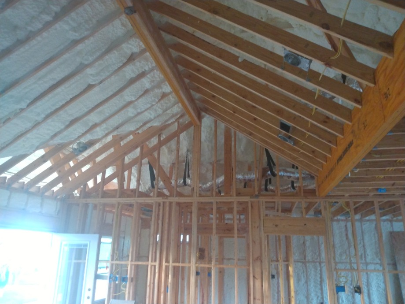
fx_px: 234
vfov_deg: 66.0
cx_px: 202
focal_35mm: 20
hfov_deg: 81.7
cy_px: 152
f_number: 2
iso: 447
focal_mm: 3.54
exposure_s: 1/30
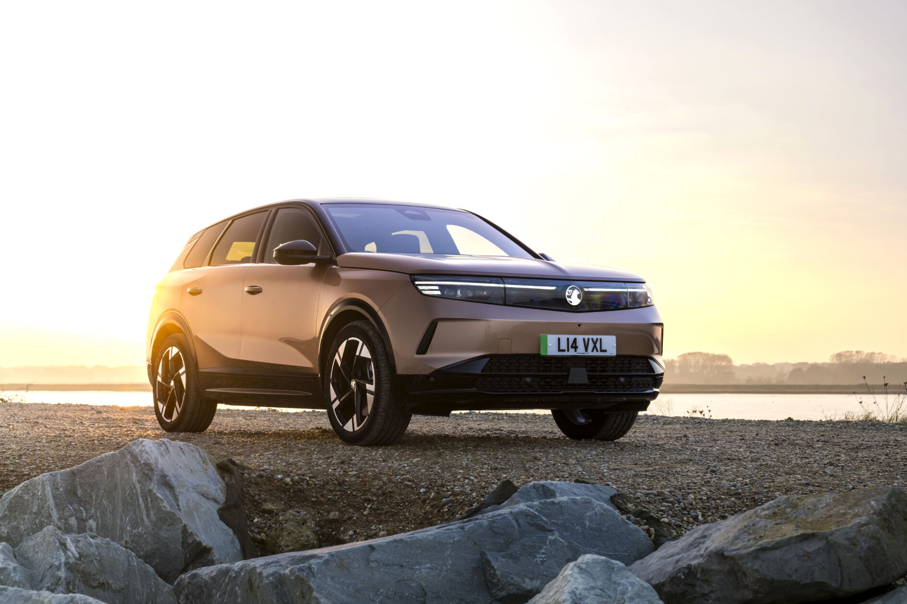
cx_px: 457
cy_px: 297
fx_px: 1562
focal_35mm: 62
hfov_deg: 32.4
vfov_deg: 21.9
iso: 640
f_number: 7.1
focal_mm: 61
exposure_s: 1/160
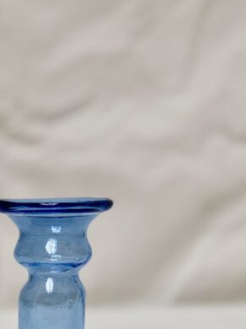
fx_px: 1110
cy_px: 278
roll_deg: +1.1
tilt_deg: -6.5
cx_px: 51
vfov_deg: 16.7
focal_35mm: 117
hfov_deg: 12.6
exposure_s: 1/40
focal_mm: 6.6
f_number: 2.8
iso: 20
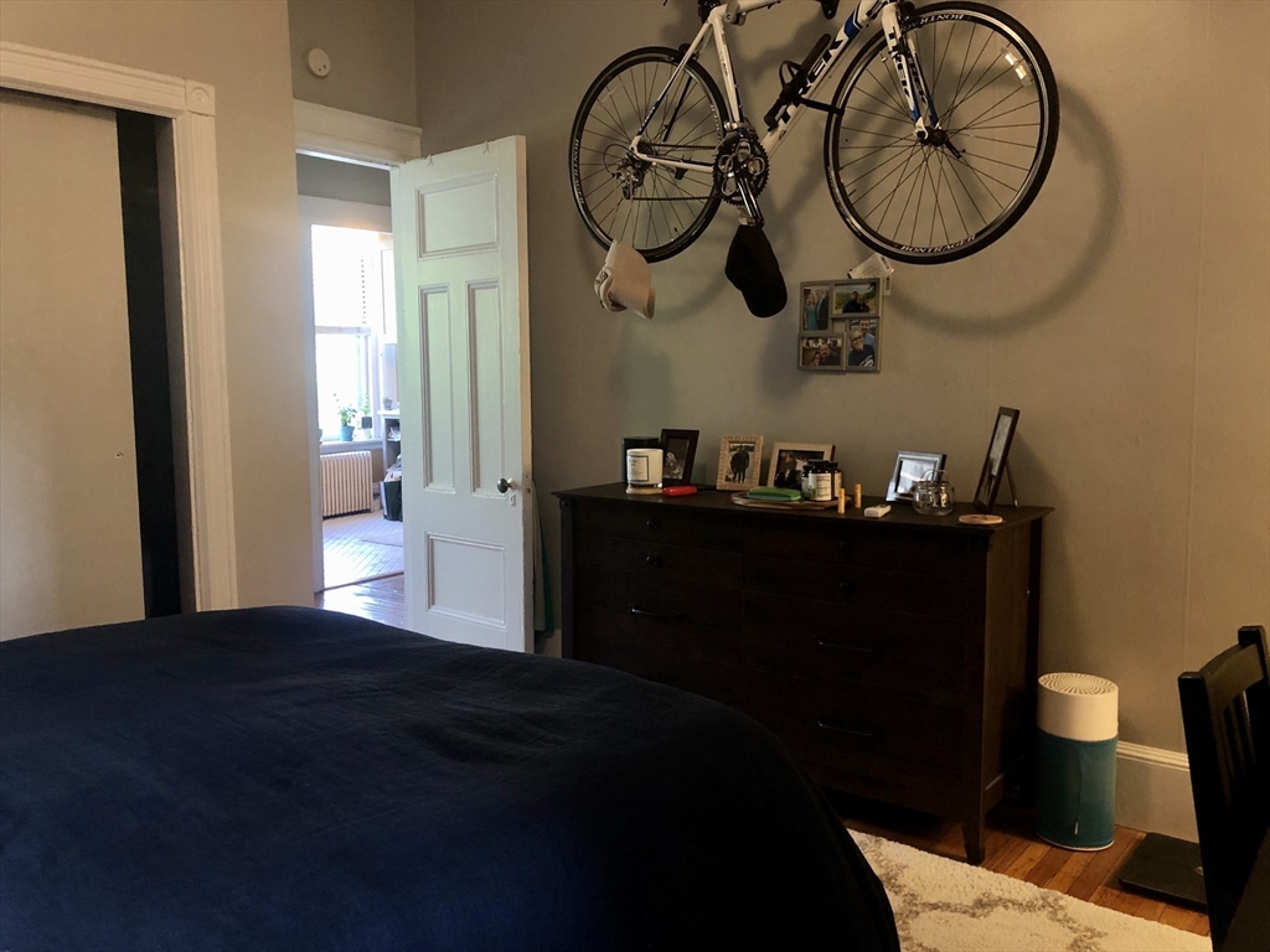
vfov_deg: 49.7
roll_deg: +1.6
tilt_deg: -6.5
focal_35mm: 28
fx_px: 1027
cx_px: 635
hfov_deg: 63.4
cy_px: 476
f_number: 1.8
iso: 50
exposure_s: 1/15
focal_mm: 4
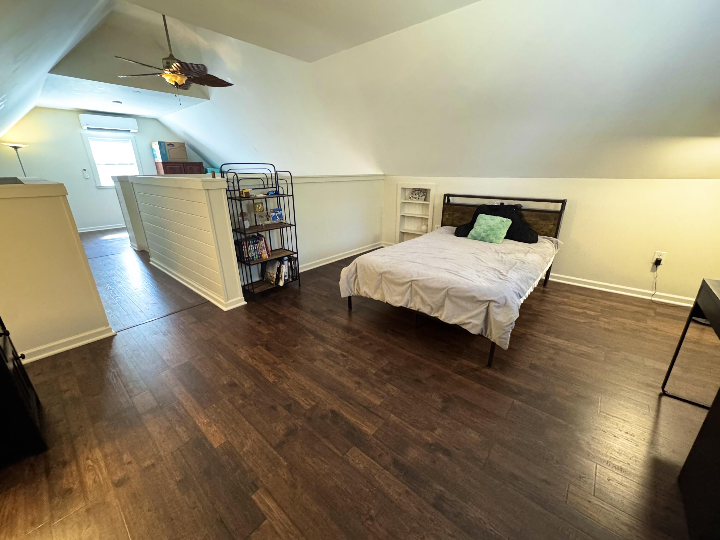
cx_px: 360
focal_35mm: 14
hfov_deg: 102.1
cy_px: 270
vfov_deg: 85.7
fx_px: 291
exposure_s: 1/60
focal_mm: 2.22
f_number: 2.2
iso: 800
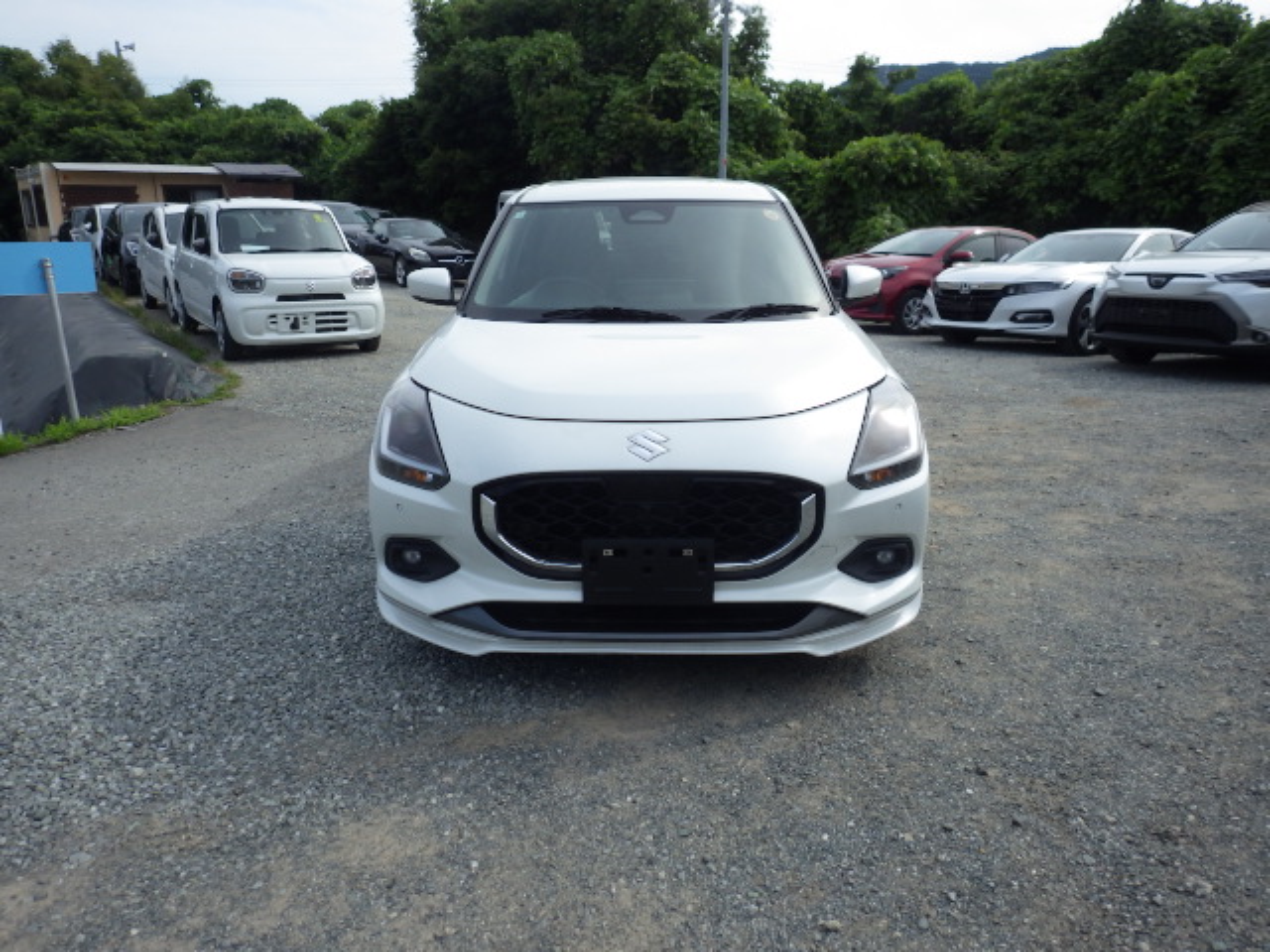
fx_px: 917
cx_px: 635
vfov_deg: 54.9
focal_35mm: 25
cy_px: 476
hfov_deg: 69.4
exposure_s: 1/200
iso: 125
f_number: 7.9
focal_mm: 4.5
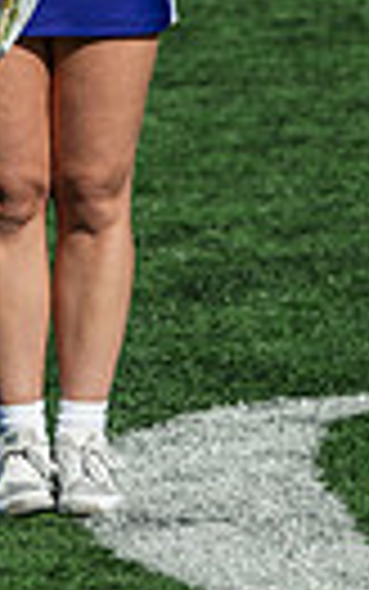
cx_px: -63
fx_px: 8711
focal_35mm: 542
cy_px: -59
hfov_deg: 2.4
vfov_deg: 3.9
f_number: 3.5
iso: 100
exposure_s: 1/1600
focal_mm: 155
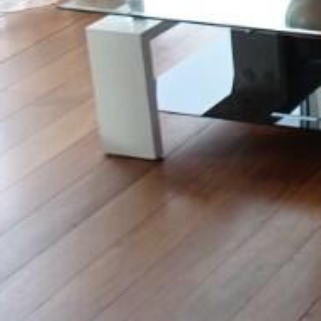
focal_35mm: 115
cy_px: -149
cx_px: 769
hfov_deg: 12.1
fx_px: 1207
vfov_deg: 14.2
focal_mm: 4.1
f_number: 3.5
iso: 100
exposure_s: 1/30
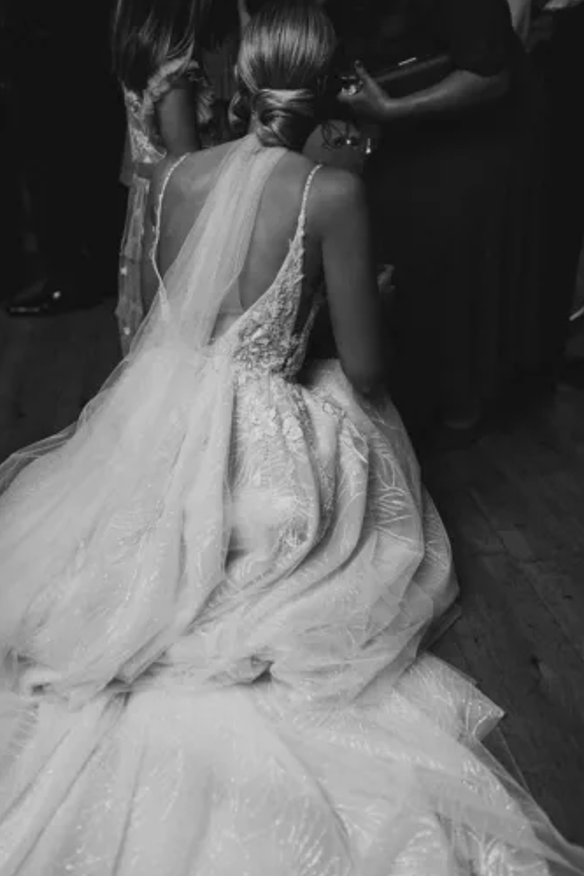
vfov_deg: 46.4
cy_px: 405
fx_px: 1023
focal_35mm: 42
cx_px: 257
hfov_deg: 31.8
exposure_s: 1/500
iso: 500
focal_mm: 35
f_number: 2.2
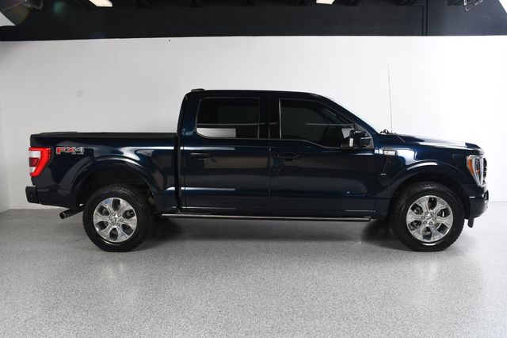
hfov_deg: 62.0
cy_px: 169
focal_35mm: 30
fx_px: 422
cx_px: 254
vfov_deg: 43.6
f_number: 8
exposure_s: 1/160
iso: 100
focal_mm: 20
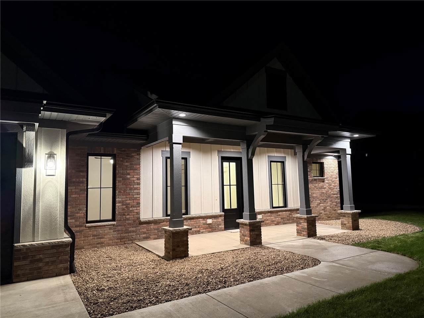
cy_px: 159
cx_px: 212
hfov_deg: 71.6
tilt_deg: +5.7
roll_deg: +0.5
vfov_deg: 56.8
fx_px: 294
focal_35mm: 24
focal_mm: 6.76
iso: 640
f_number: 1.78
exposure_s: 1/40
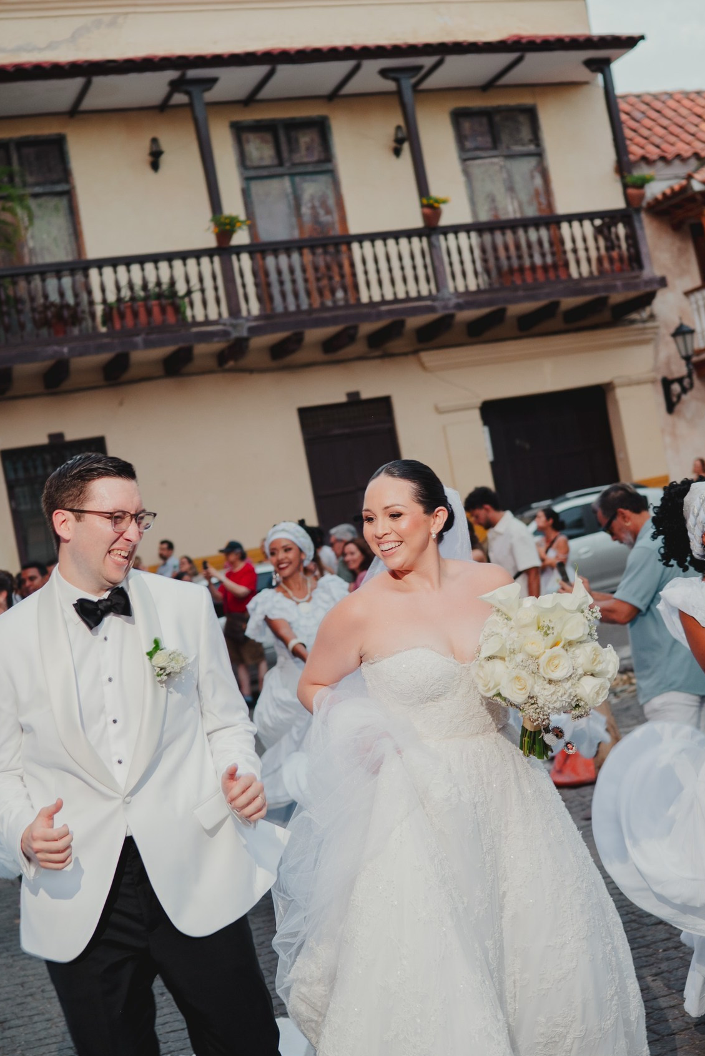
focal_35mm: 53
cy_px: 515
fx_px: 1555
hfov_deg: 25.5
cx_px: 368
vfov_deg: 37.5
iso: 400
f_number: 2.5
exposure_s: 1/200
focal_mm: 35
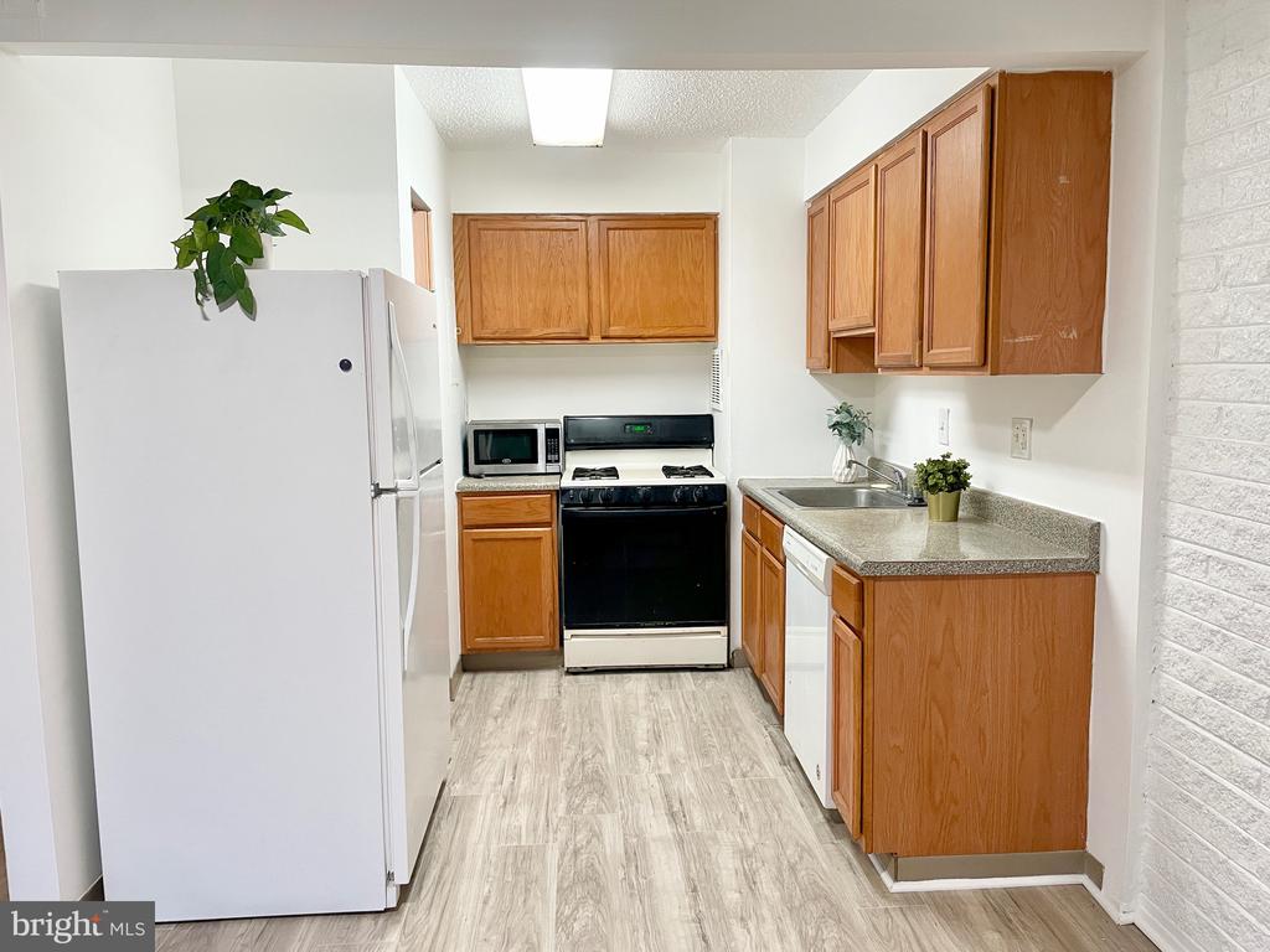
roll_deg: +1.0
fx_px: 954
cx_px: 635
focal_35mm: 26
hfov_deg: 67.3
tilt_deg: -5.8
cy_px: 476
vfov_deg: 53.1
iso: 125
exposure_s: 1/60
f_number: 1.6
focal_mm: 4.2
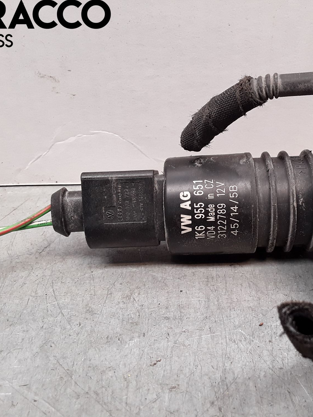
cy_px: 211
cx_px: 224
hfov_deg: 37.1
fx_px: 458
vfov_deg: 49.0
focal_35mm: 38
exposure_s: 1/50
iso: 64
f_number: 1.9
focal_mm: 2.91
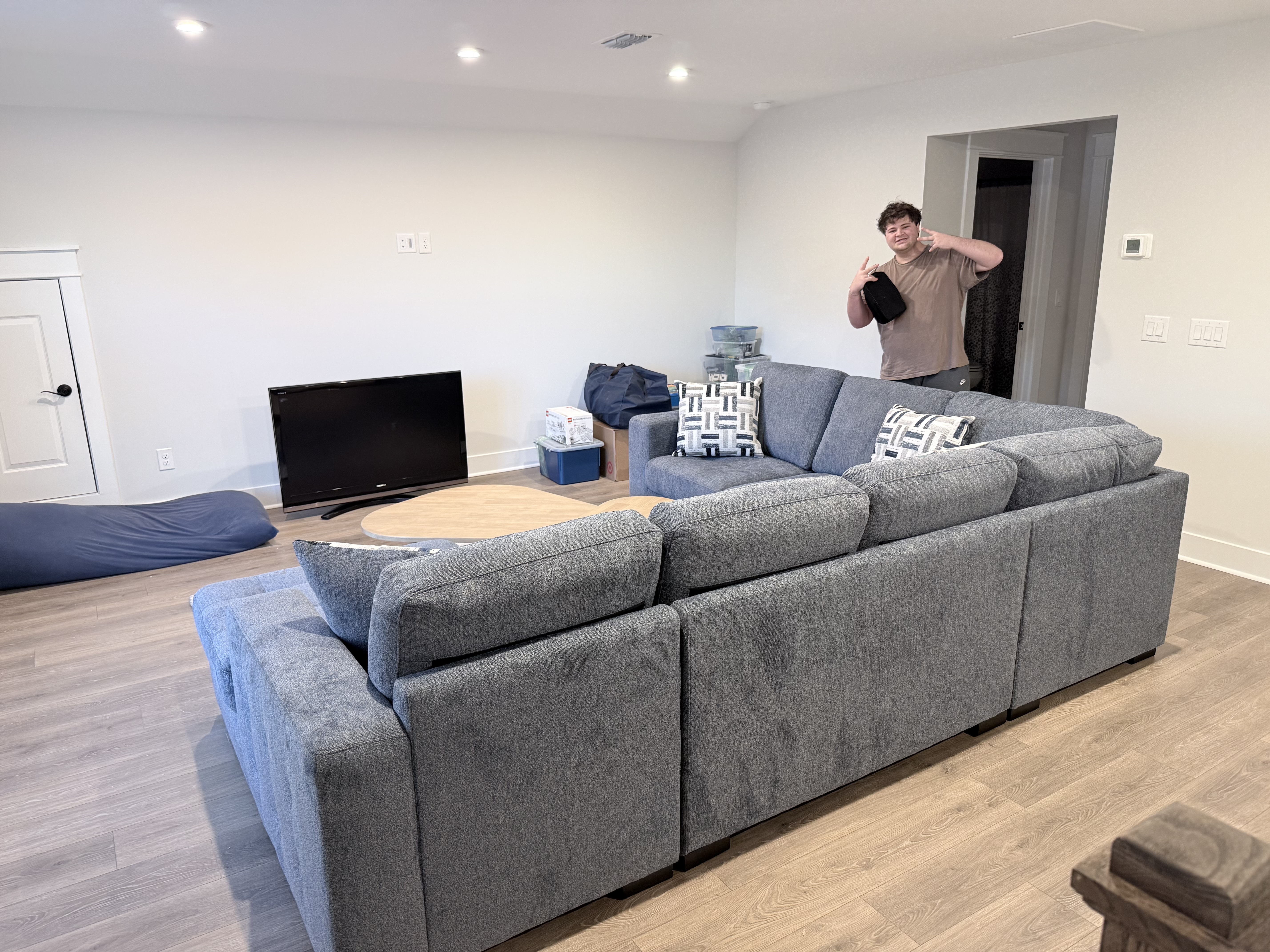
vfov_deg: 56.8
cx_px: 635
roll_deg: +0.4
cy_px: 476
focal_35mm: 24
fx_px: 881
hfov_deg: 71.6
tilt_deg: -14.0
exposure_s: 1/60
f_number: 1.78
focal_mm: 6.76
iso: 200
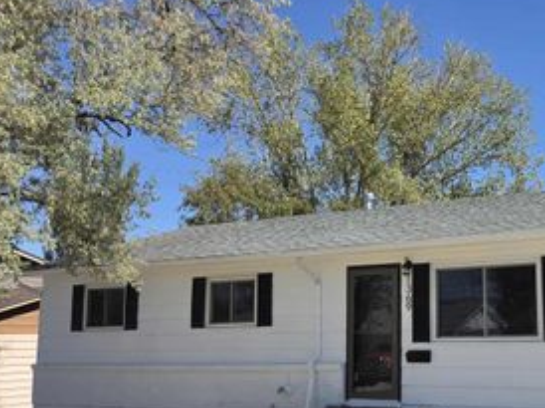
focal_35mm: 42
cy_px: 247
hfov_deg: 41.9
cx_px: 469
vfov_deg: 34.2
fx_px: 661
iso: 80
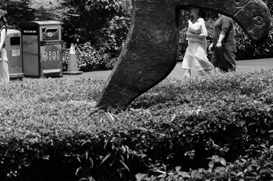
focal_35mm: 122
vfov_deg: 11.1
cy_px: -21
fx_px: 924
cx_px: 31
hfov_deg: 16.6
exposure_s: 1/200
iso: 100
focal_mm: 43
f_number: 4.5
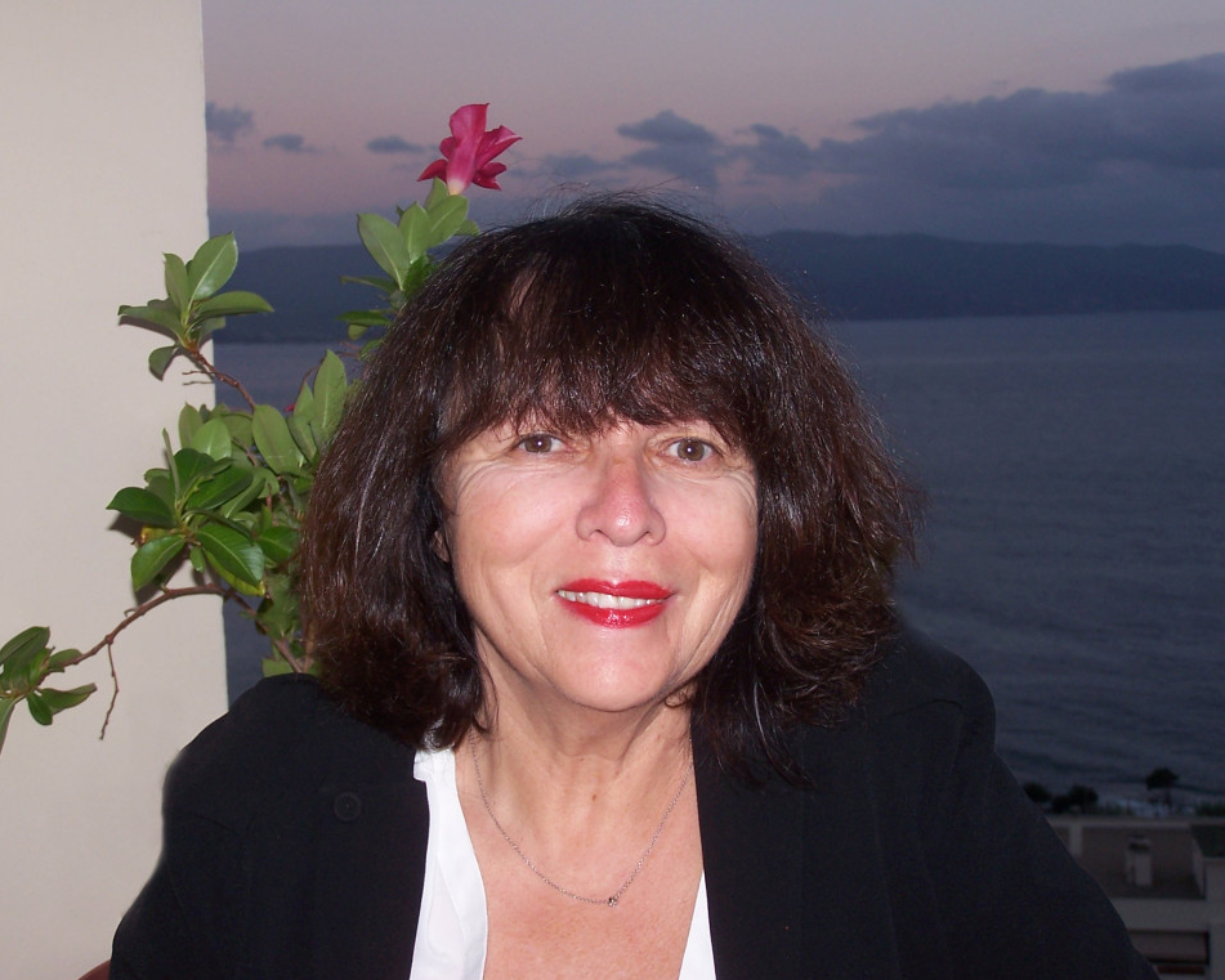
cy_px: 487
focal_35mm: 62
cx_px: 576
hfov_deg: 30.5
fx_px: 2248
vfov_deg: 24.6
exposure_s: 1/60
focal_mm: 9.8
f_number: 3.2
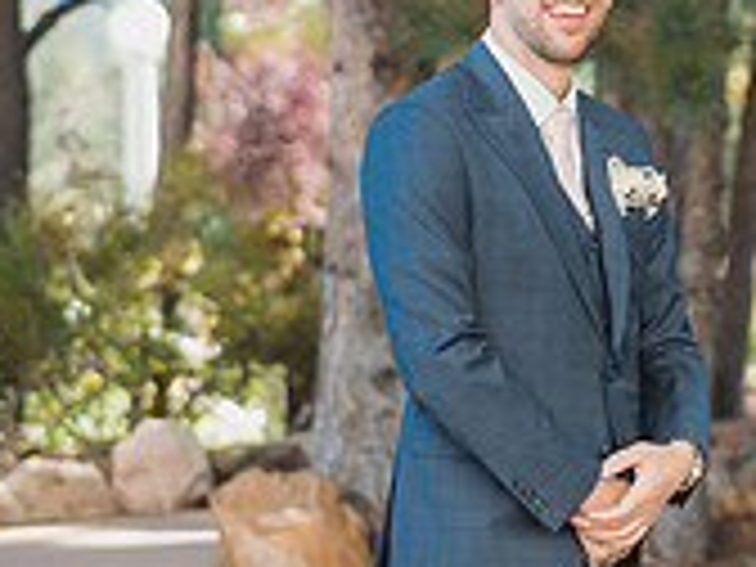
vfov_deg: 8.8
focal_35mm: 169
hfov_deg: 11.5
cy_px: 398
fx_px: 3691
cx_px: 891
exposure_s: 1/2500
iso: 1000
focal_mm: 50
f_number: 1.8
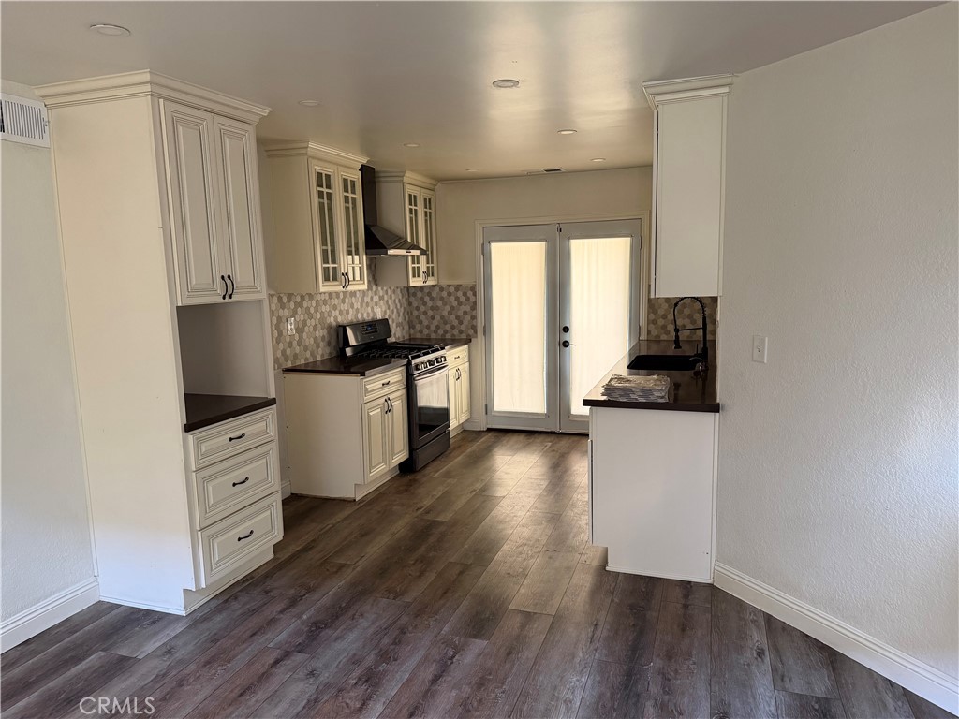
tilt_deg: -6.1
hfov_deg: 71.6
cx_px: 480
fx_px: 665
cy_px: 360
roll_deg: +2.7
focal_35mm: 24
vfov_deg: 56.8
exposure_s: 1/60
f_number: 1.78
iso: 400
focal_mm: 6.76
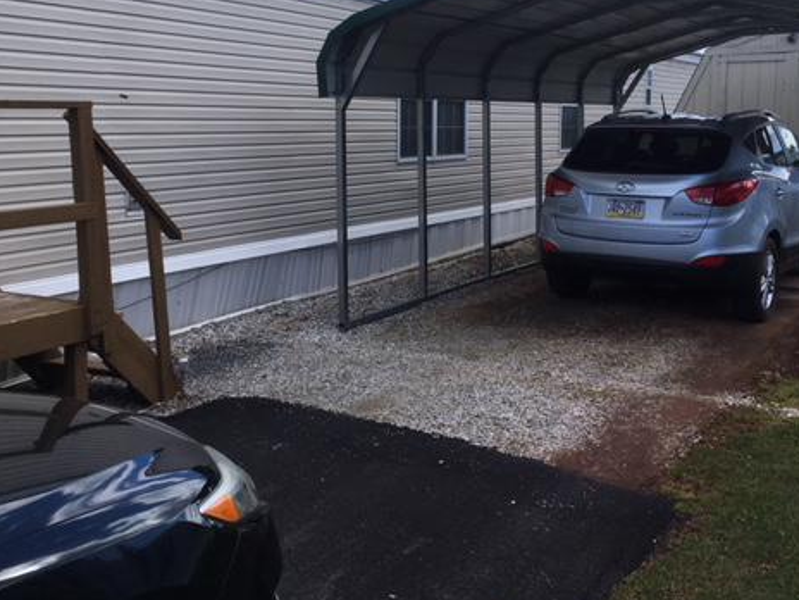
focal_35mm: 40
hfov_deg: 46.8
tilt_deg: -7.4
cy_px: 229
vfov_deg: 35.8
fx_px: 923
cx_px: 408
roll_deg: -0.4
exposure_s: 1/1221
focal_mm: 4.15
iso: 25
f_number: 2.2
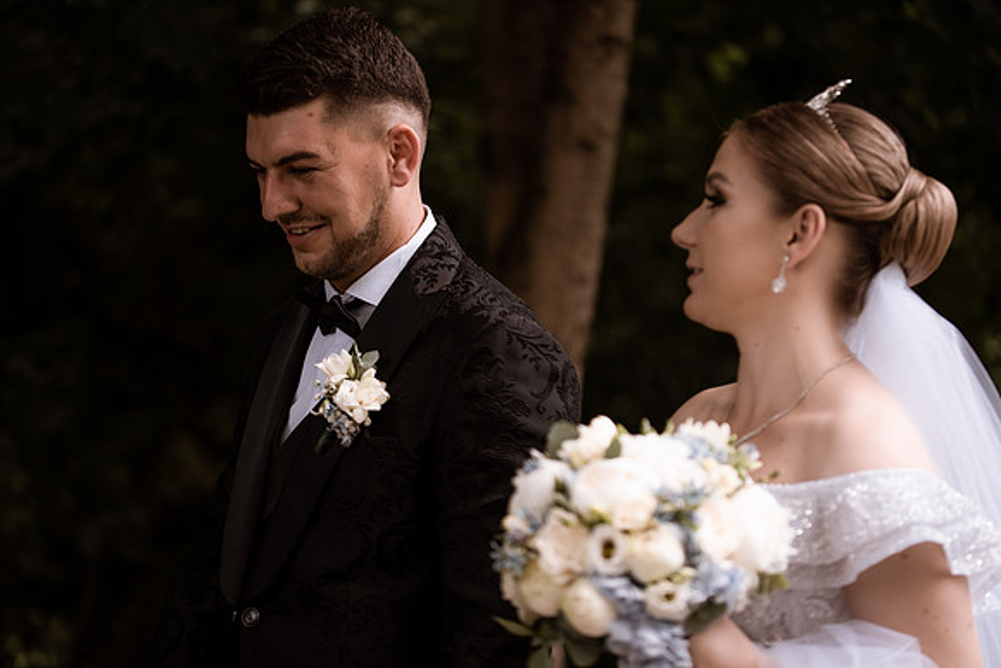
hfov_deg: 22.6
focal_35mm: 90
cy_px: 334
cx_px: 500
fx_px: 2503
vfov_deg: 15.2
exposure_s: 1/640
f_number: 3.2
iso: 125
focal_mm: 90
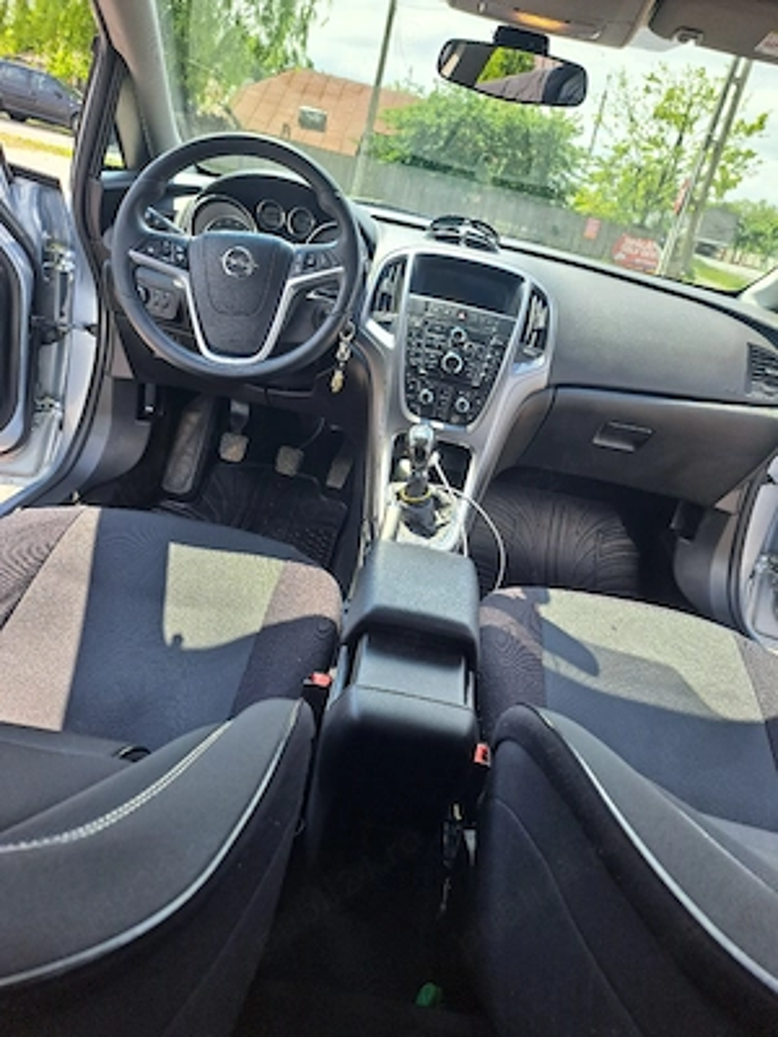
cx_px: 389
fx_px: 719
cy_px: 518
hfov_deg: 56.8
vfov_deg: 71.6
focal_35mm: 24
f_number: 1.8
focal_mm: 5.23
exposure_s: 1/294
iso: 50
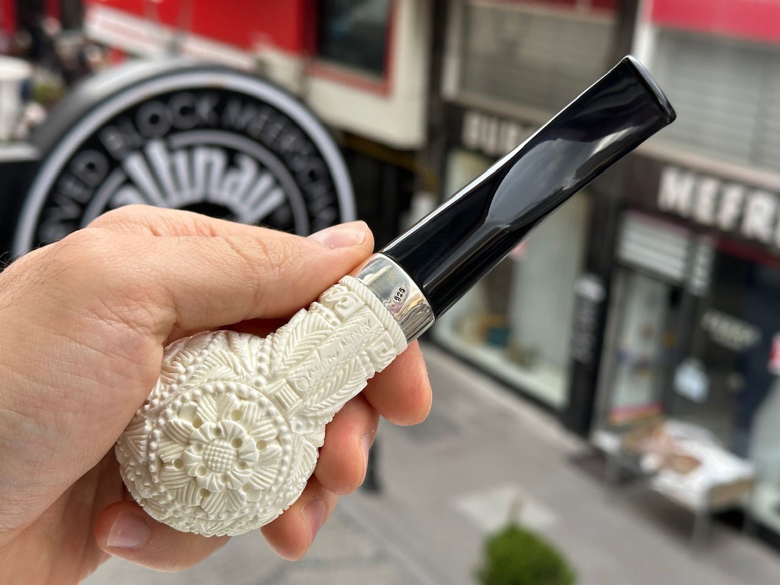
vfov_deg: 30.3
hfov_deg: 39.7
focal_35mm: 48
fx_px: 1082
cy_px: 292
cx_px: 390
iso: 64
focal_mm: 6.86
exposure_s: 1/390
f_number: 1.78
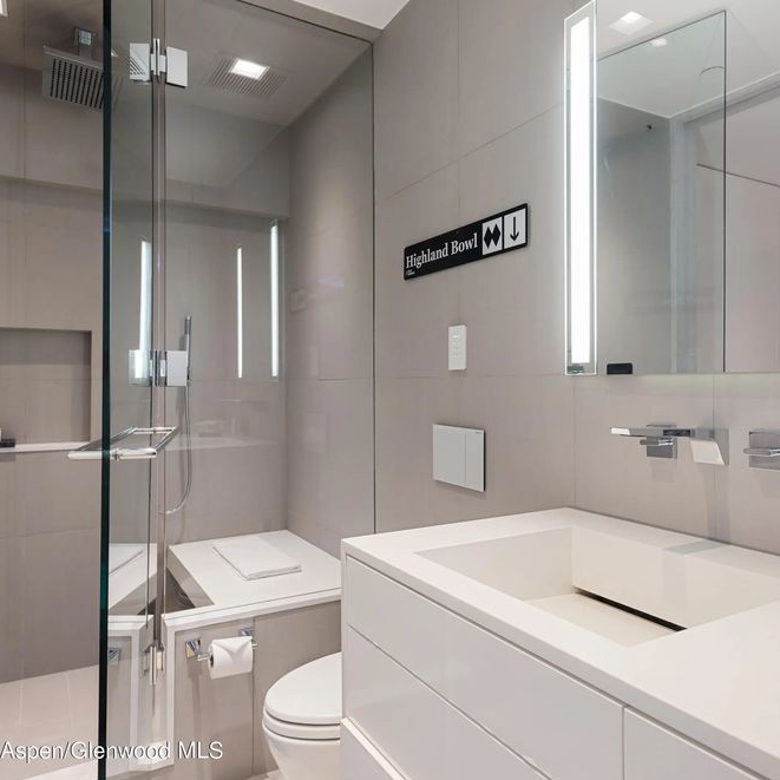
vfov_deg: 62.9
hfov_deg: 62.9
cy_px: 384
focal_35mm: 25
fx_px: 637
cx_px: 411
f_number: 7.1
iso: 500
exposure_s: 1/13
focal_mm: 19
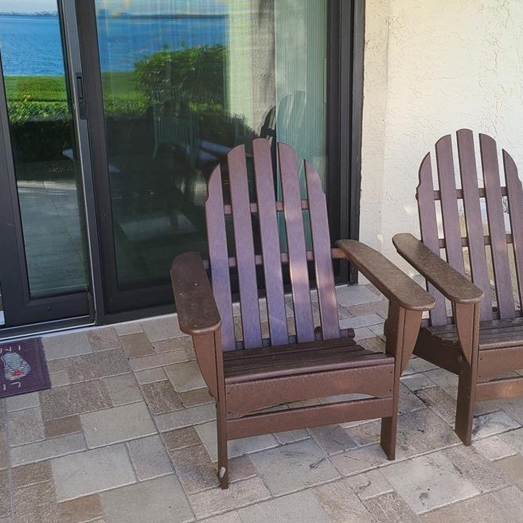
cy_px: 220
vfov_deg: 39.9
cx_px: 319
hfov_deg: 39.8
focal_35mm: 42
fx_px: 718
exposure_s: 1/187
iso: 40
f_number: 1.8
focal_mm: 5.4
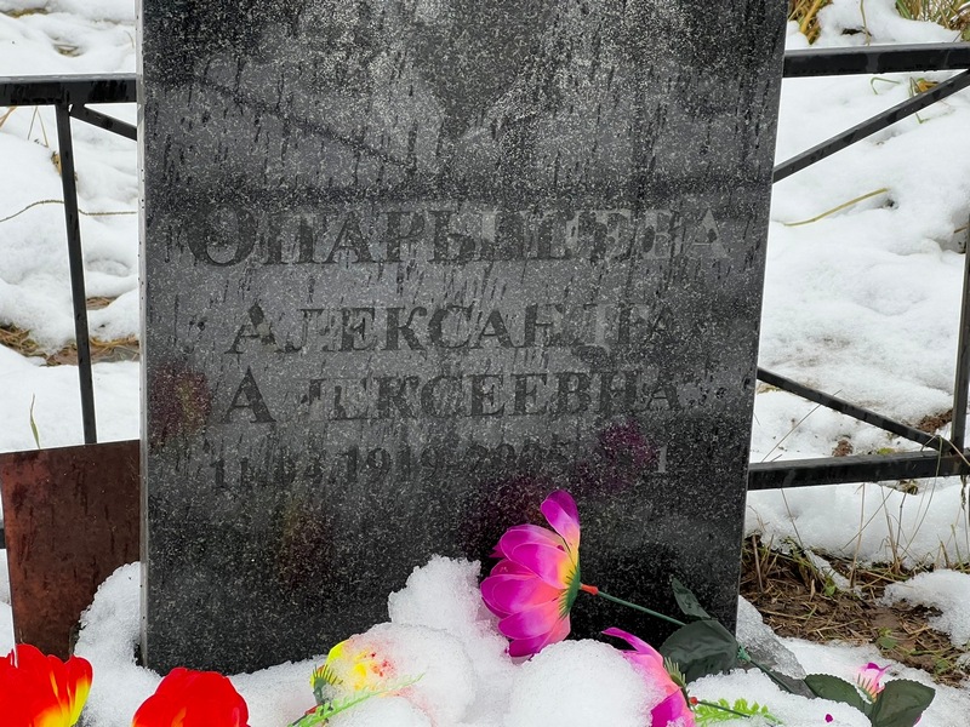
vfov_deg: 19.1
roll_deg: -2.9
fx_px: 2158
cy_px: 364
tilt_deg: -22.6
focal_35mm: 77
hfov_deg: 25.3
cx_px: 485
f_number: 2.8
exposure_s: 1/99
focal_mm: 9
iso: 80
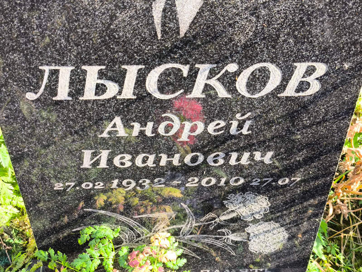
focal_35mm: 50
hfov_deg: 38.2
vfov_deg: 29.1
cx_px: 181
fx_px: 523
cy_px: 136
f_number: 1.7
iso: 50
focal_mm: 4.71
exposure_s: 1/123
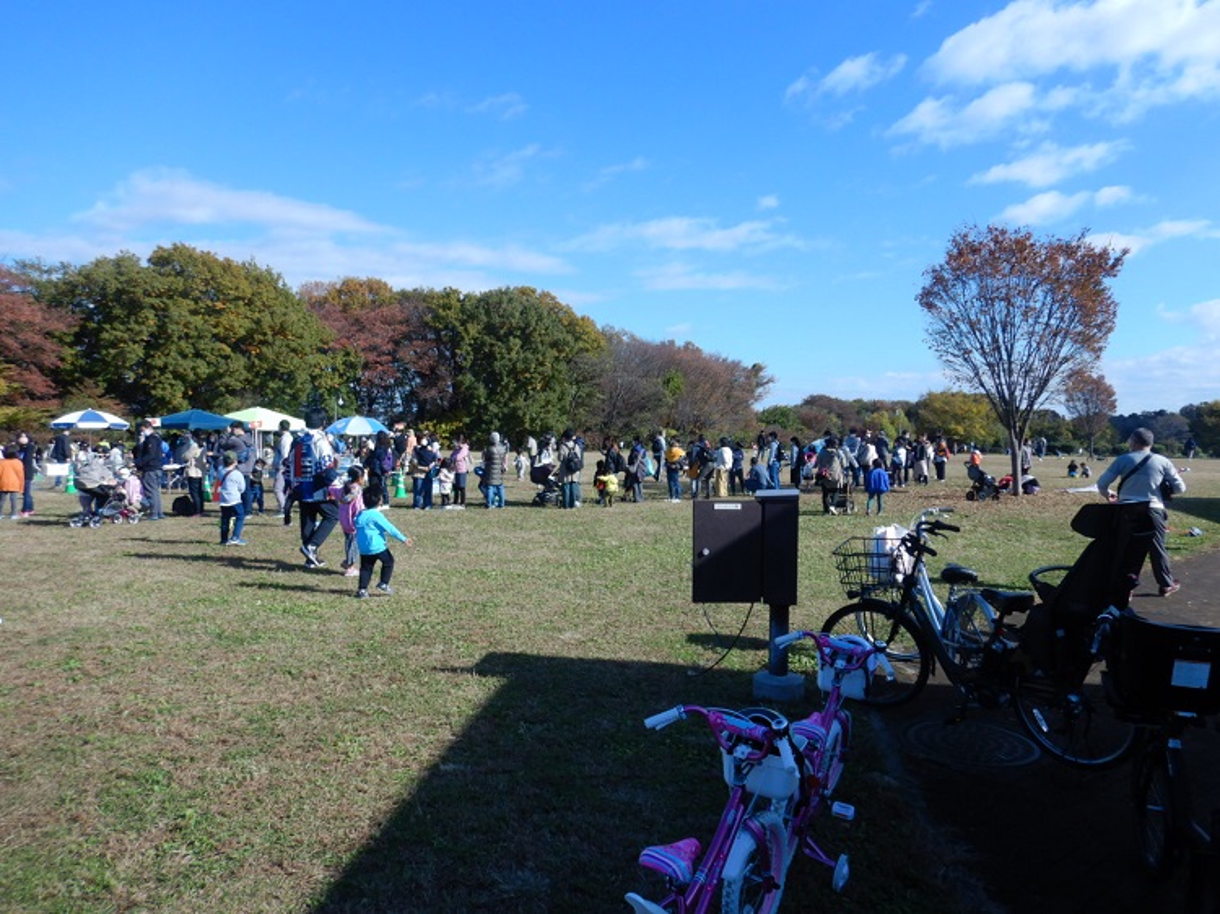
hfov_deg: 71.6
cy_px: 457
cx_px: 610
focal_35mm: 24
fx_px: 846
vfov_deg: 56.8
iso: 125
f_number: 4.1
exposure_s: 1/800
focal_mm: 4.3
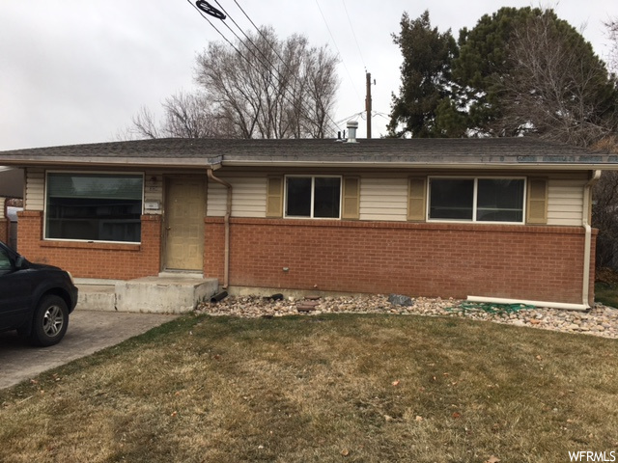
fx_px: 518
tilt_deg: -0.5
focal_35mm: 29
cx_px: 309
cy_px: 232
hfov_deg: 61.7
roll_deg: -1.4
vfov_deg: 48.2
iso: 25
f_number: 2.2
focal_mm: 4.15
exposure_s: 1/403
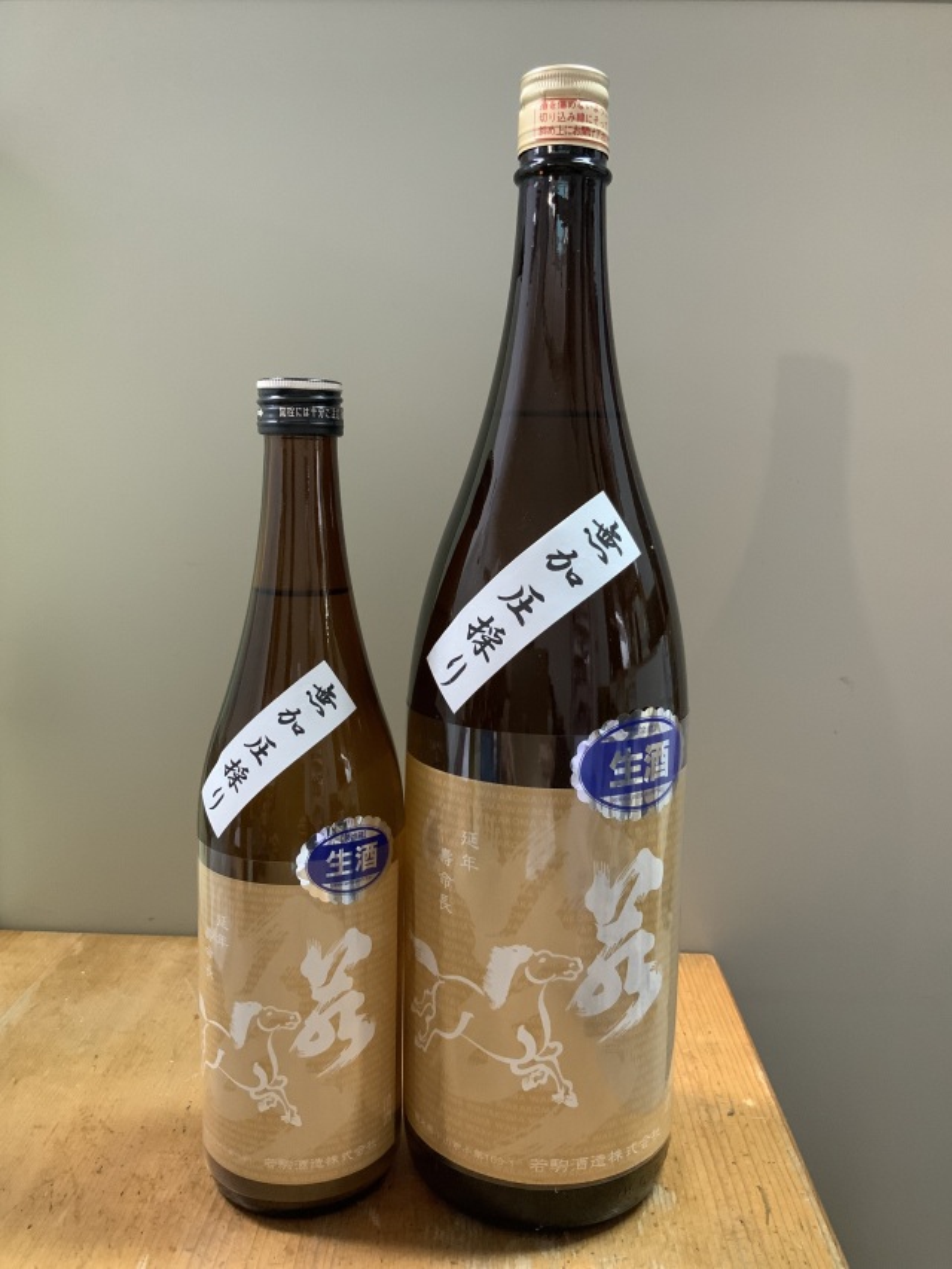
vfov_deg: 61.7
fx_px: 1063
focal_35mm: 29
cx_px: 476
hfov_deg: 48.2
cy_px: 634
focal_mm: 3
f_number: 1.8
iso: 250
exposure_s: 1/50
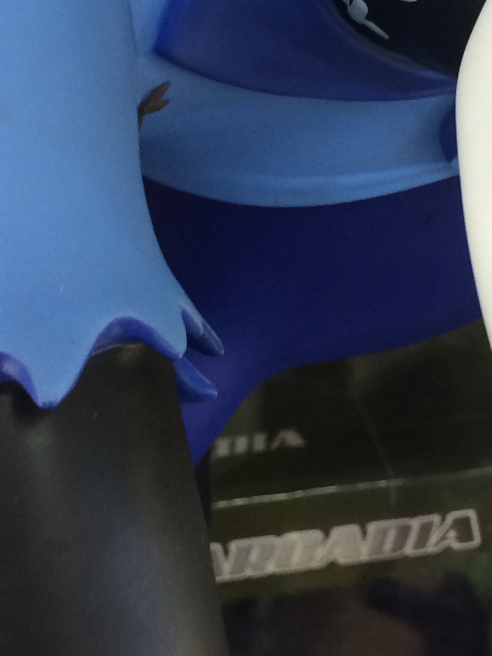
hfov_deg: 17.3
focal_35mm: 85
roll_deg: -1.9
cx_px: 349
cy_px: 234
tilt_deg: -23.6
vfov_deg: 23.0
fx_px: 1611
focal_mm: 4.15
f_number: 2.2
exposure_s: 1/33
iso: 50
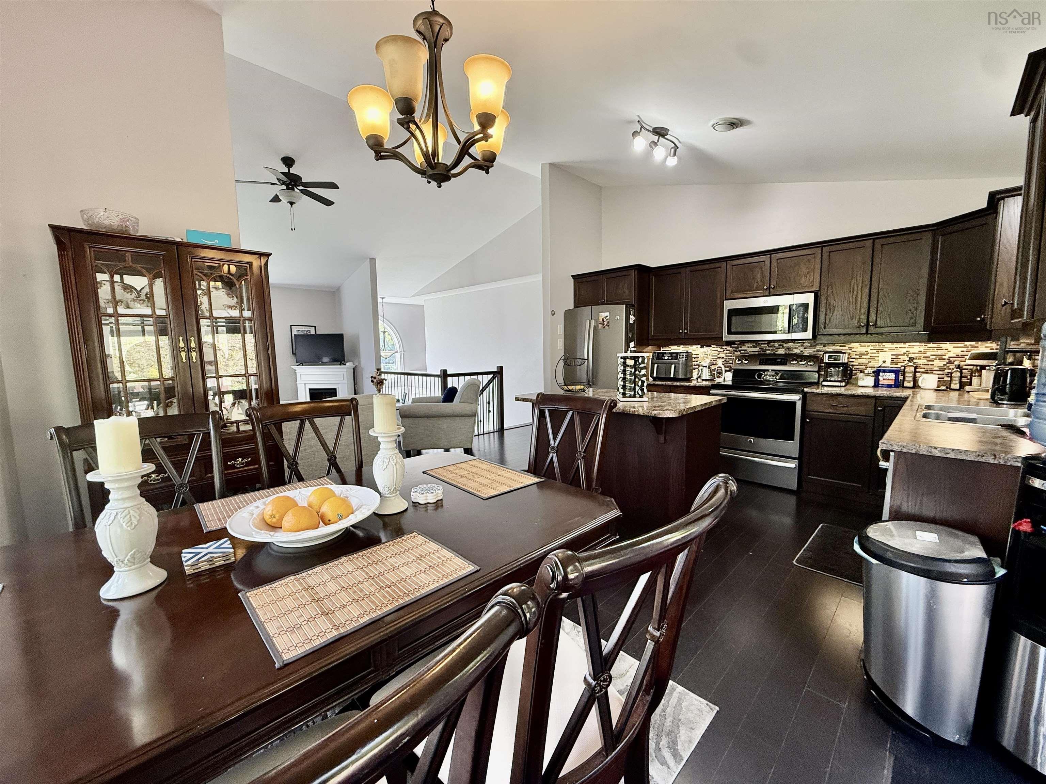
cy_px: 392
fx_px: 423
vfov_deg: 85.7
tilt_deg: -5.8
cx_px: 523
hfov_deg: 102.1
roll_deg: +0.9
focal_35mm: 14
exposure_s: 1/120
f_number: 2.2
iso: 200
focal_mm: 2.22
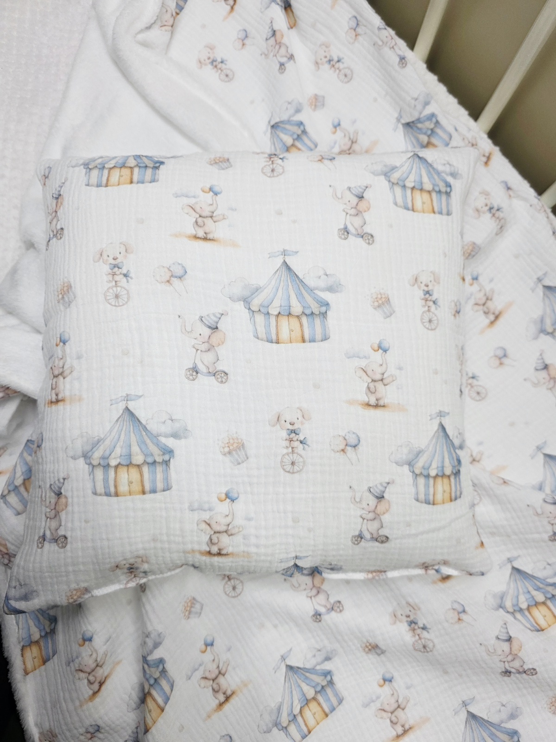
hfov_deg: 58.9
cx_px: 278
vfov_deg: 73.9
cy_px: 371
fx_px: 493
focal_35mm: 23
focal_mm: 6.3
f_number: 1.7
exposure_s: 1/101
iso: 64
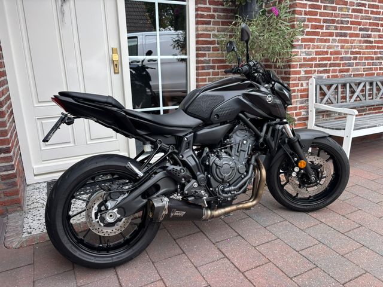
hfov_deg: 67.3
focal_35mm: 26
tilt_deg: -16.2
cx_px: 192
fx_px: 288
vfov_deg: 53.1
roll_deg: +1.6
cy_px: 144
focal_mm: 5.96
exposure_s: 1/297
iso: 50
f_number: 1.6
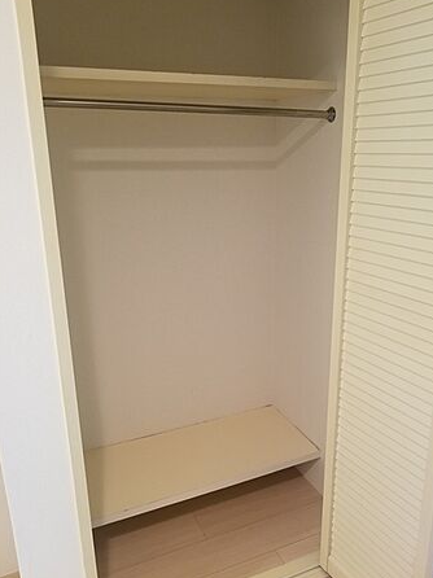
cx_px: 229
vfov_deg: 63.5
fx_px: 467
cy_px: 293
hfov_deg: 49.7
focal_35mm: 28
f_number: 1.7
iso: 250
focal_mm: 4.25
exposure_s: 1/11
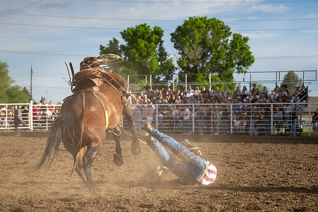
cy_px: 138
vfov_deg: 14.5
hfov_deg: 21.7
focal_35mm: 94
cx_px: 149
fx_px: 831
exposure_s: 1/10000
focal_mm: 64
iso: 800
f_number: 3.5
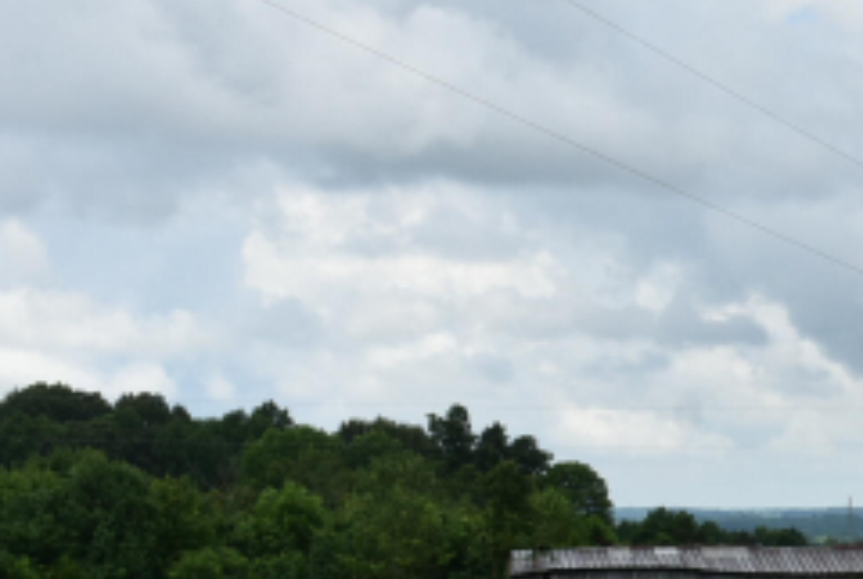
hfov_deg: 14.3
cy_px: 500
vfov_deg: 9.8
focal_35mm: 140
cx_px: 939
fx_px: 3362
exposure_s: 1/400
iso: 250
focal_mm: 30
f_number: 10
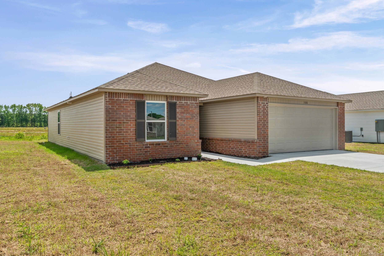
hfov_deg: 67.4
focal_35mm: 27
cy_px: 128
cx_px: 192
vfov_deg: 47.9
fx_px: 288
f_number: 9
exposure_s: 1/160
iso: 250
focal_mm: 18
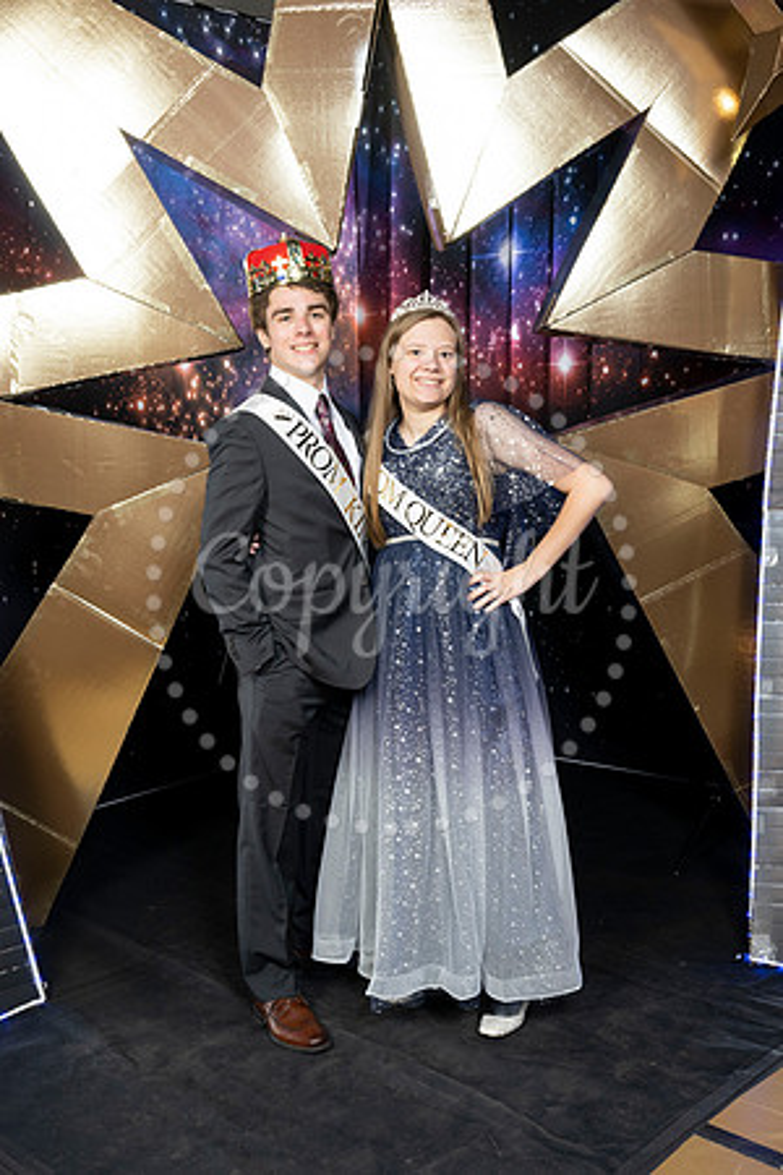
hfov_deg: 34.2
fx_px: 1272
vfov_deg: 49.6
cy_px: 588
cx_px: 392
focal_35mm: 39
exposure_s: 1/100
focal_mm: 39
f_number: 9
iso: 320
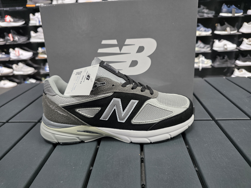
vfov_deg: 58.9
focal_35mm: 23
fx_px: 167
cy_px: 94
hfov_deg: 73.9
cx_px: 126
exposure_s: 1/100
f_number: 1.7
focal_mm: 6.3
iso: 160
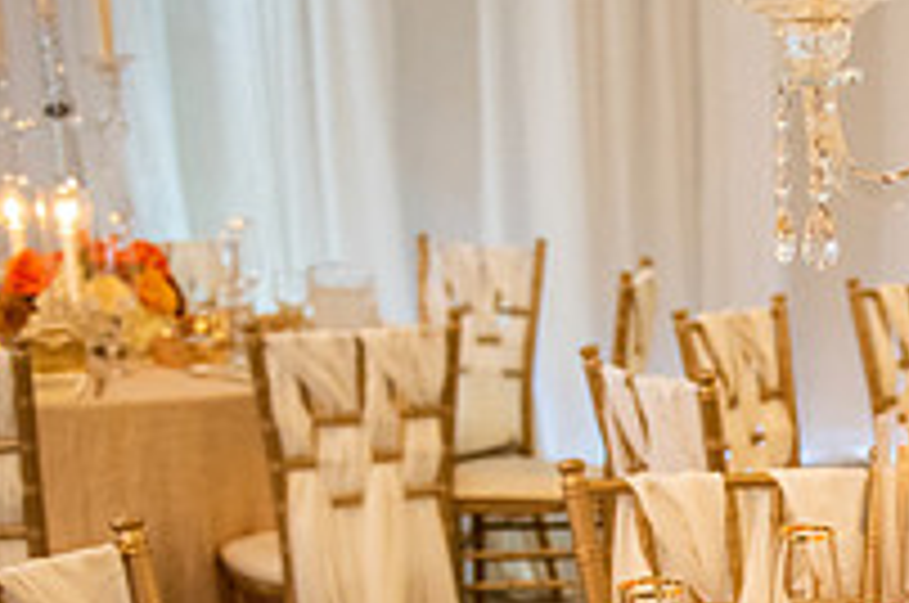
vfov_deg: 13.5
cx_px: 1183
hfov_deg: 19.3
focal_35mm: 98
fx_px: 2471
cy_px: 745
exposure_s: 1/125
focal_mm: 31
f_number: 3.2
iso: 1600
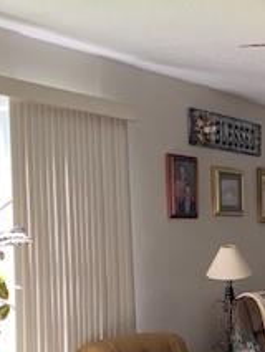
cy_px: 302
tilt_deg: -6.1
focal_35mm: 78
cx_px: 354
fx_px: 795
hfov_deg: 17.6
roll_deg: -0.7
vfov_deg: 24.4
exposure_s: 1/121
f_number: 1.8
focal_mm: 4.25
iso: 80
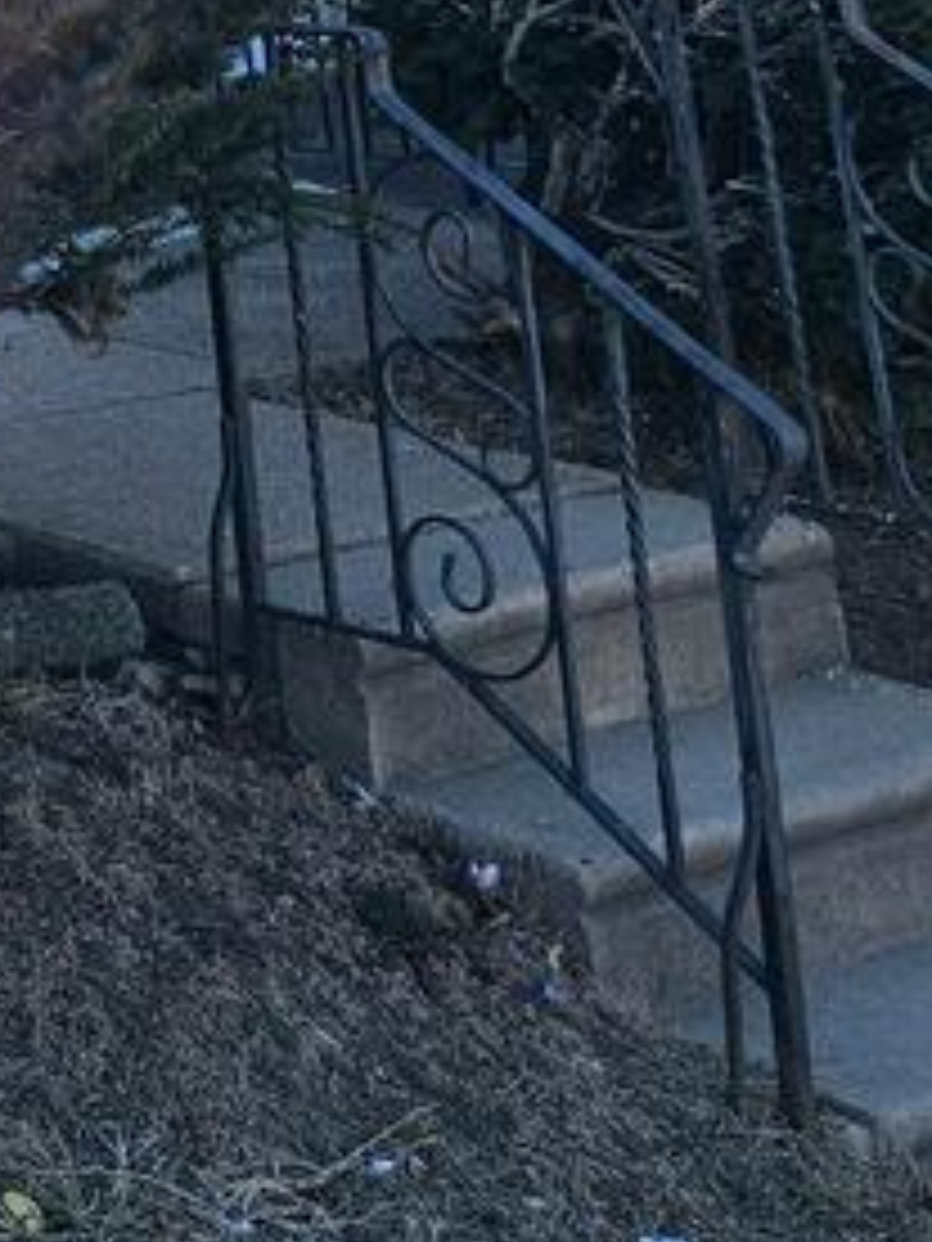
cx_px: -837
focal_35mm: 90
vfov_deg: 18.5
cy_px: -778
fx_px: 3231
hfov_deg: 14.2
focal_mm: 6.3
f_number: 1.7
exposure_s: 1/282
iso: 10
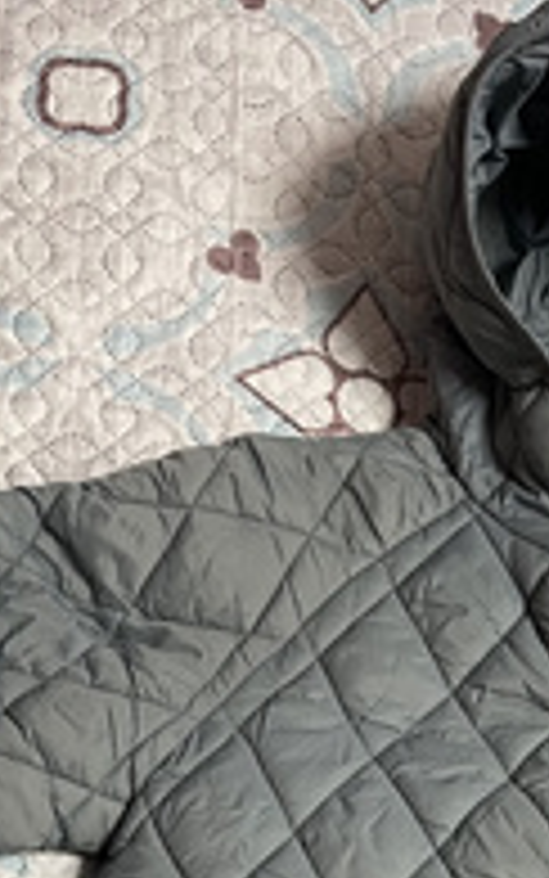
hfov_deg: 18.6
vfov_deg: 27.0
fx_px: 1627
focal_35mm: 68
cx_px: 560
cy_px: 1031
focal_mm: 5.1
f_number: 1.6
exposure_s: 1/50
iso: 250
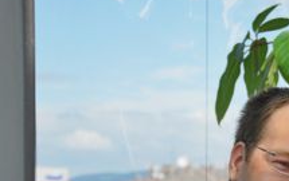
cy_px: 210
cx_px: 269
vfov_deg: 7.2
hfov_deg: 11.4
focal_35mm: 182
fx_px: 1435
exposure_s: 1/125
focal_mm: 50
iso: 110
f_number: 5.6
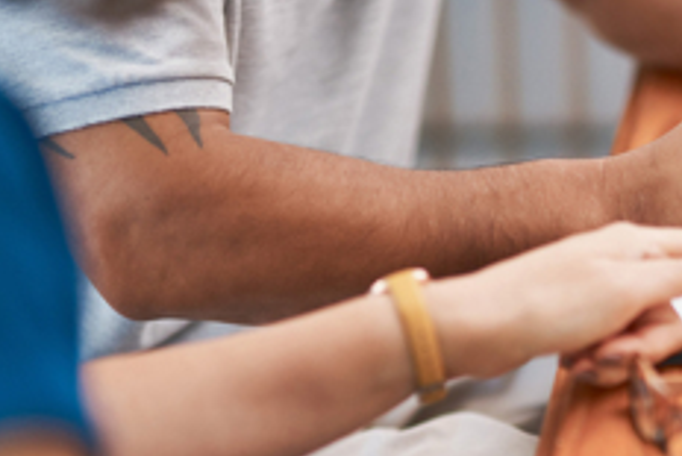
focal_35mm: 166
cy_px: 363
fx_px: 3147
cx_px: 635
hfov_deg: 12.3
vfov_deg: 8.3
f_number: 1.6
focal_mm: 85
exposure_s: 1/640
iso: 800
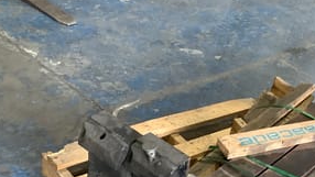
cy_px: 165
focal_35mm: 59
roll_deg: -13.3
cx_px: 252
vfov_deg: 19.9
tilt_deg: -37.4
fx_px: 493
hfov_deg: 34.4
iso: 250
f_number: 2.4
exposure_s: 1/50
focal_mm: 3.3
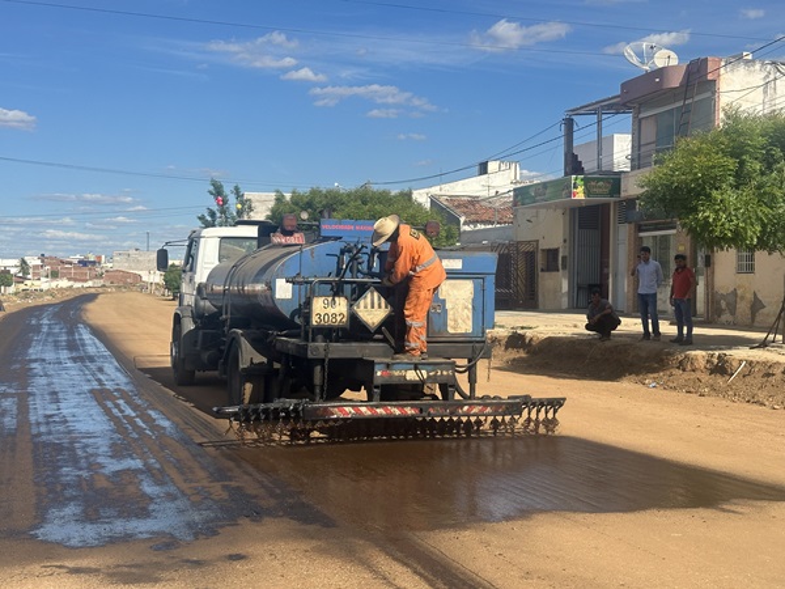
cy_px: 294
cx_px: 392
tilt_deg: -0.3
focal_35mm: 48
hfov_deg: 39.7
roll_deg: -1.2
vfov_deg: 30.3
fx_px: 1089
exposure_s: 1/4785
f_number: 1.78
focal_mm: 6.86
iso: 64
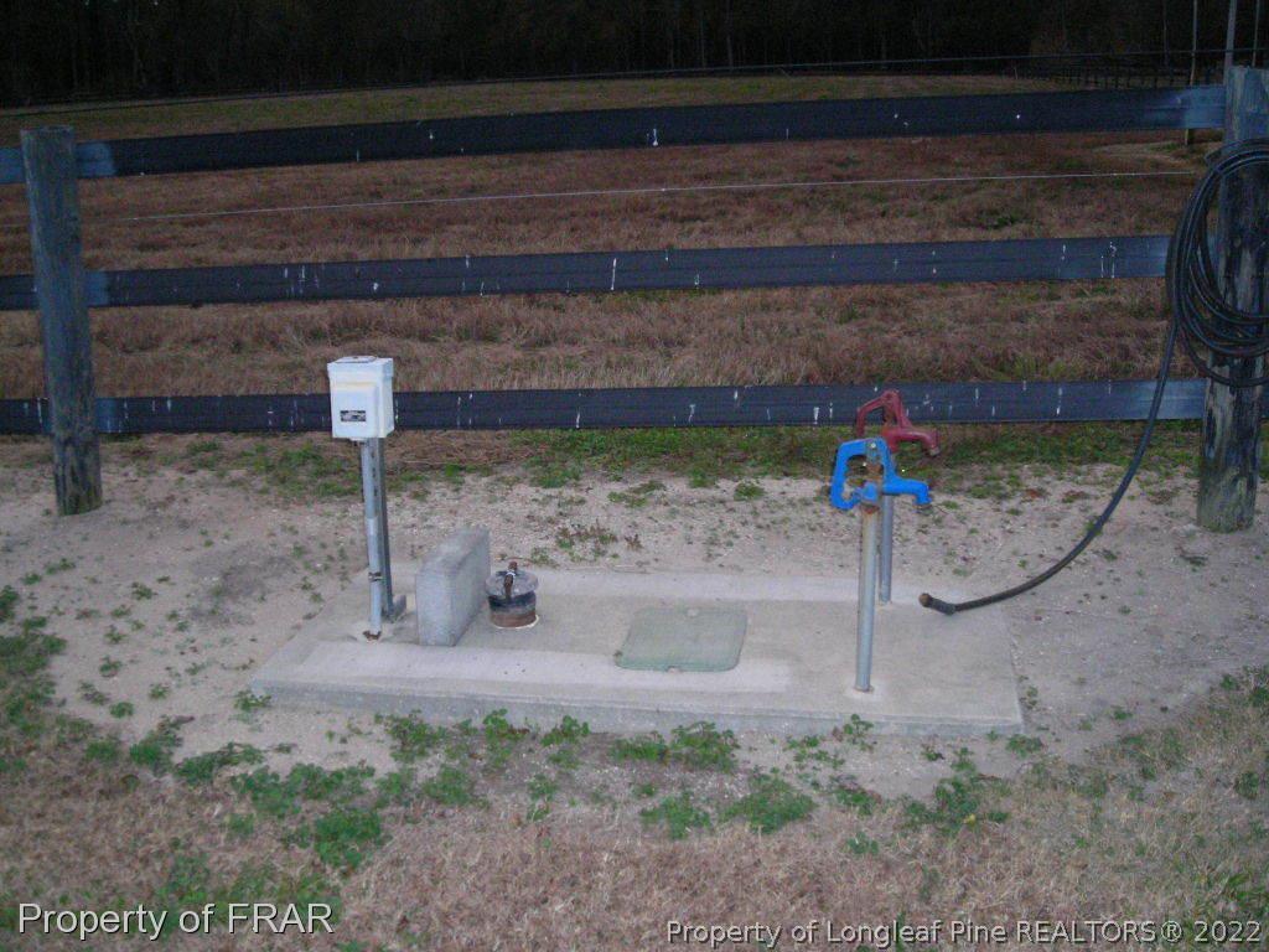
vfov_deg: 37.7
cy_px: 476
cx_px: 634
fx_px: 1393
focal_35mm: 38
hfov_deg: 49.0
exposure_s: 1/60
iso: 365
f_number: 3.2
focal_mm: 6.3
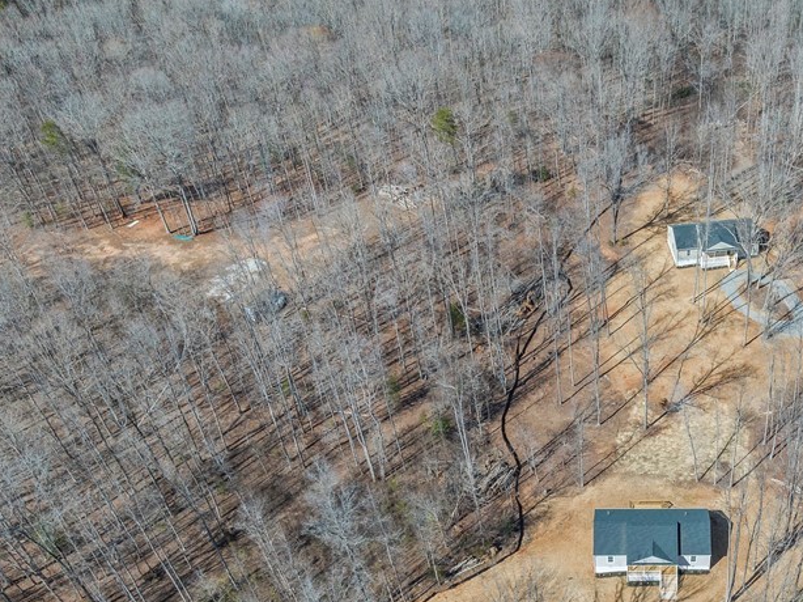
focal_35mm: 40
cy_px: 499
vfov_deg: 34.6
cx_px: 647
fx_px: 928
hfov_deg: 44.4
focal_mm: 12.29
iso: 400
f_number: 8
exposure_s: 1/640
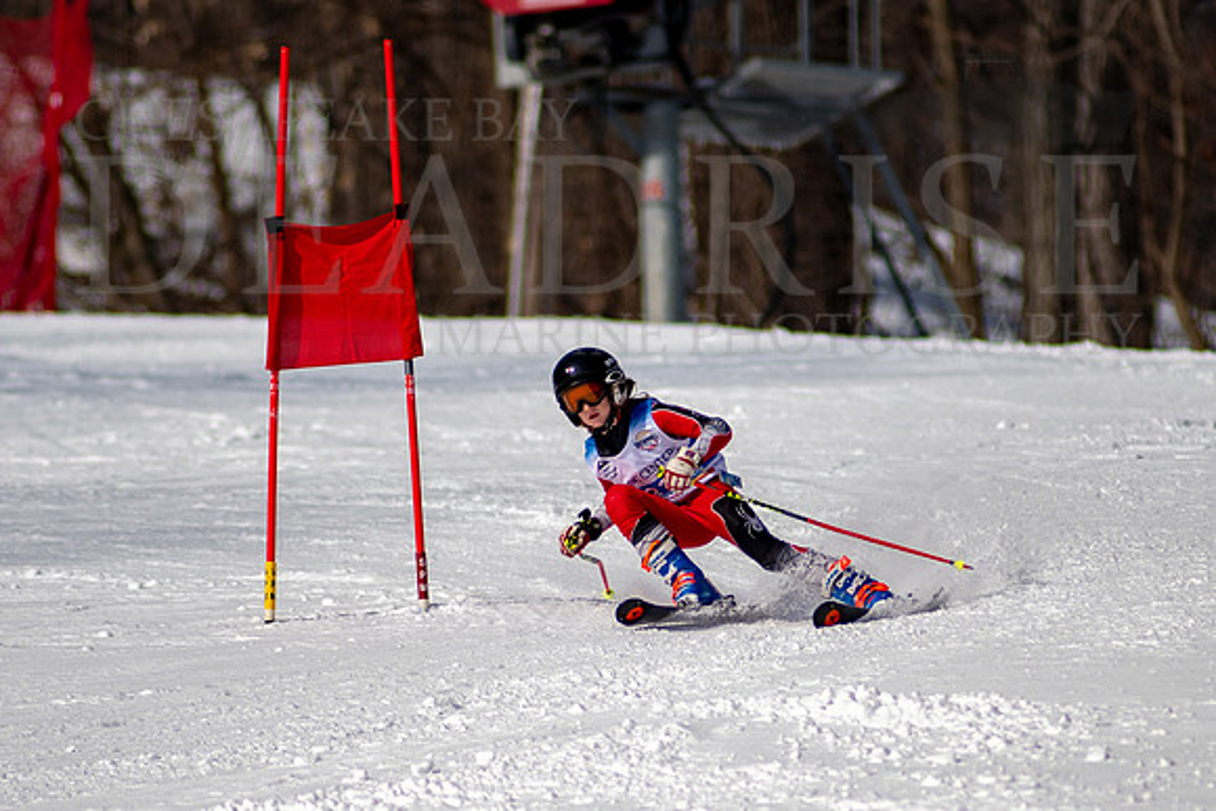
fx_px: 24900
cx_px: 628
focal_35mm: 737
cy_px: 629
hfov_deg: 2.8
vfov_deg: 1.9
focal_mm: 300
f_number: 2.8
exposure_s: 1/8000
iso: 100
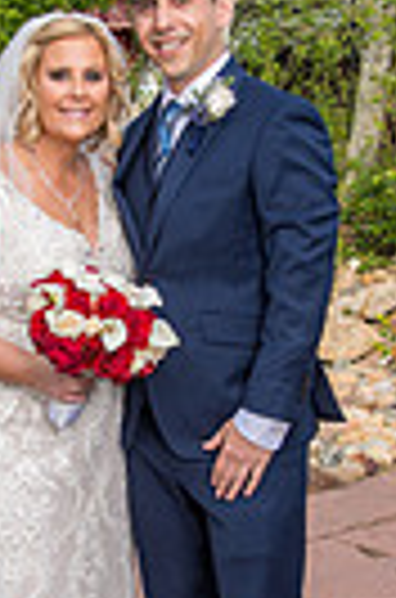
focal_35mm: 95
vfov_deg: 21.5
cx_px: 112
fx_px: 1576
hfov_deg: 14.3
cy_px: 346
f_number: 5
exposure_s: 1/250
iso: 100
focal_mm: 28
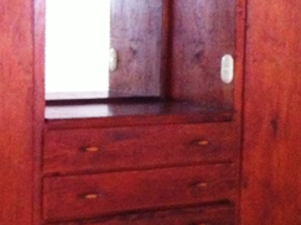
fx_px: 800
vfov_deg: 16.0
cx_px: 89
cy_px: 104
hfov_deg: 21.2
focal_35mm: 92
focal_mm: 3.85
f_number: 2.8
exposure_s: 1/15
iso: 640
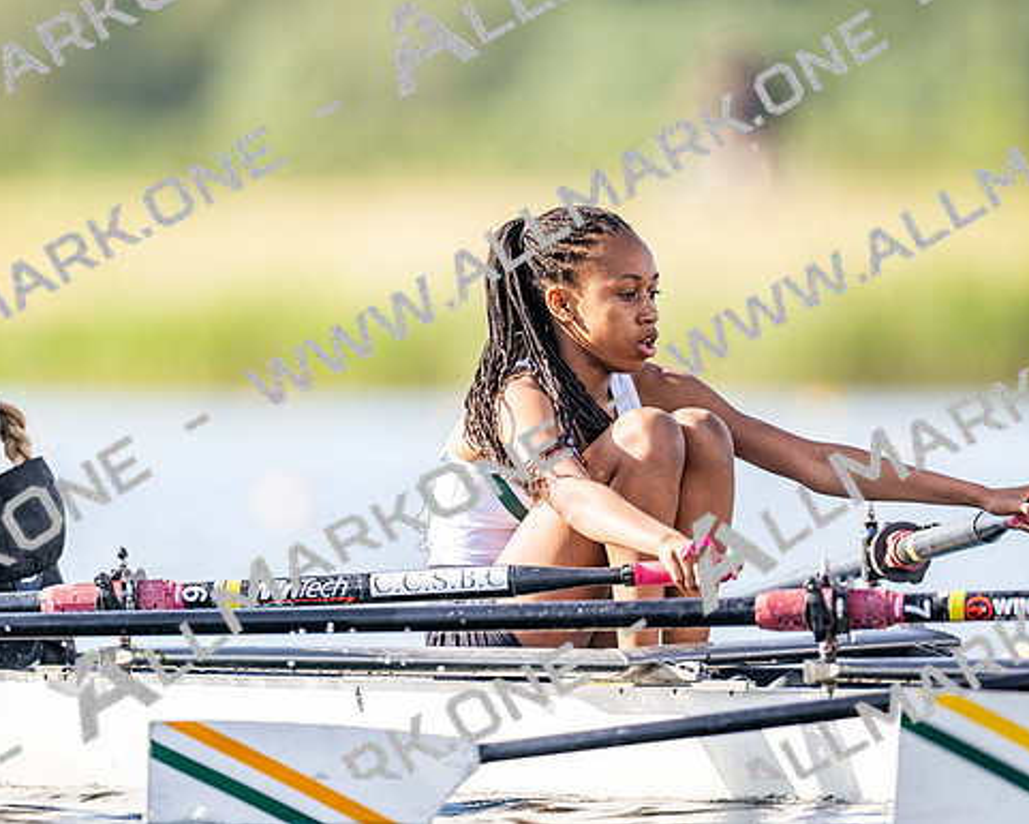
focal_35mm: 679
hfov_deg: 2.8
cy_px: 412
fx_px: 20683
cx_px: 509
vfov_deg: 2.3
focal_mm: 600
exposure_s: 1/2500
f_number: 4
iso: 720
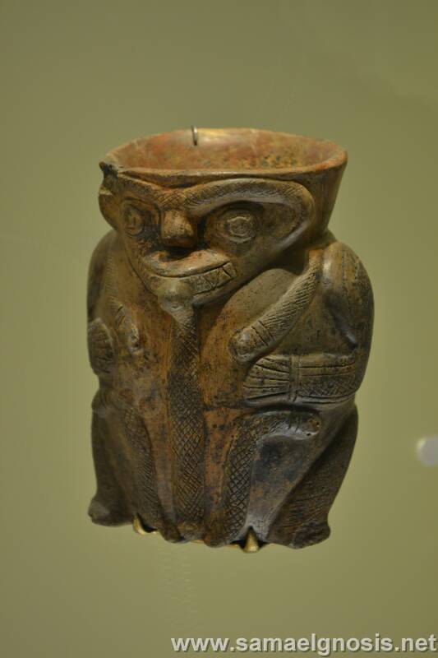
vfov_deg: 24.6
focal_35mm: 82
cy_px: 329
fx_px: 1506
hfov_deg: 16.5
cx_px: 219
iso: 500
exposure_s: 1/15
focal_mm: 55
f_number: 5.6
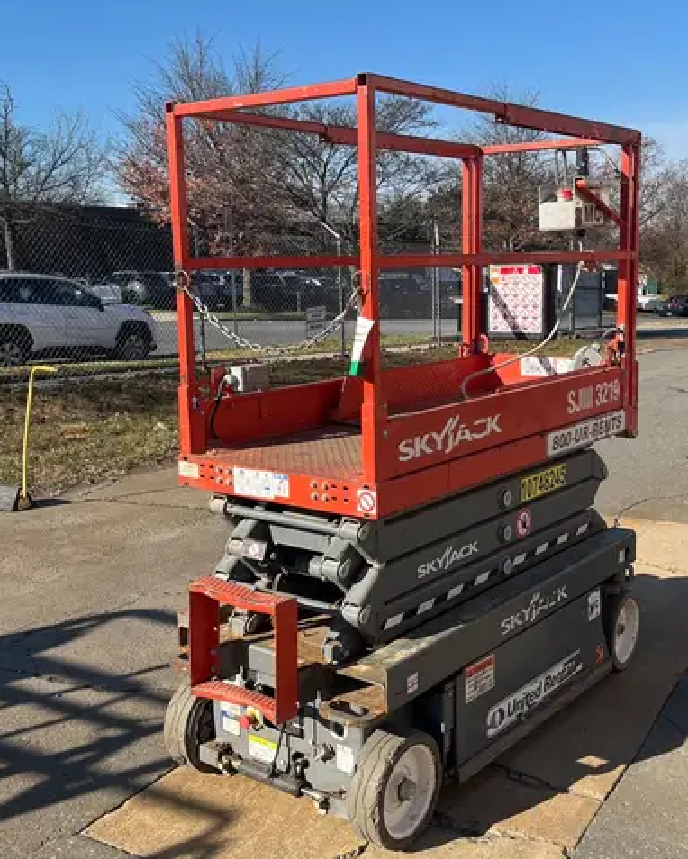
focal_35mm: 39
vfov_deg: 46.8
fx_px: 992
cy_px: 401
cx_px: 400
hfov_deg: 38.1
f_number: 1.6
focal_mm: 5.1
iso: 50
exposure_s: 1/2513
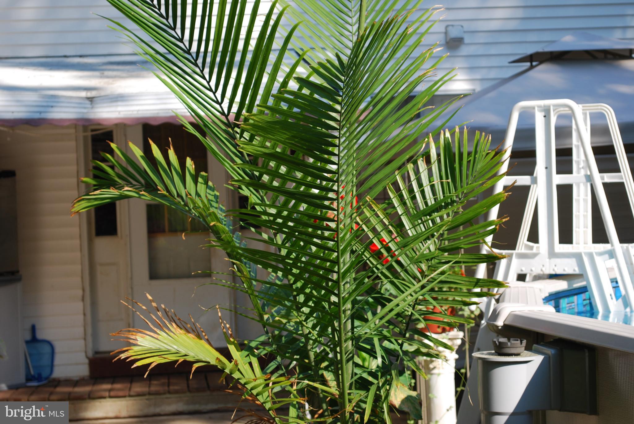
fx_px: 1454
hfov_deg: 24.6
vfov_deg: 16.6
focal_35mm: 82
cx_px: 317
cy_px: 212
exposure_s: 1/160
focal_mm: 55
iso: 100
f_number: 7.1
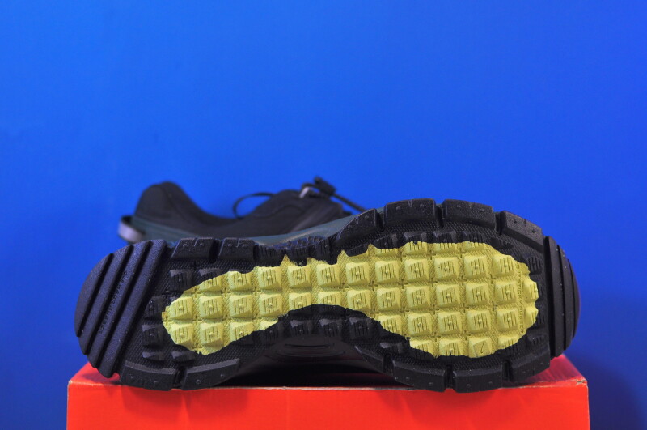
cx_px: 324
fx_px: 1346
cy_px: 215
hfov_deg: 27.0
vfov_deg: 18.1
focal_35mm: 75
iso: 250
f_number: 2.8
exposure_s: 1/320
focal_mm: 50
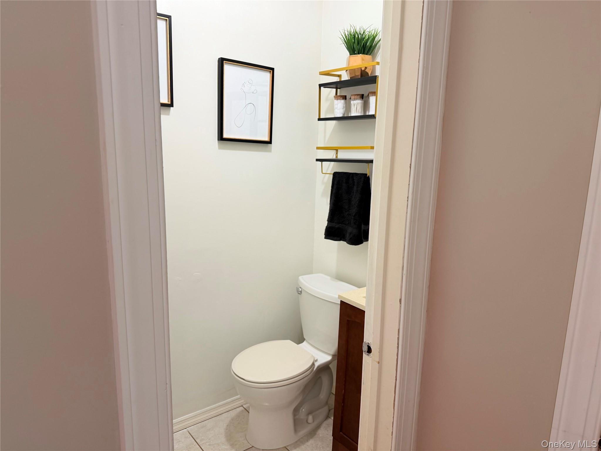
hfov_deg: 71.6
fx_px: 417
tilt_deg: -10.0
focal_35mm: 24
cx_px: 300
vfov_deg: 56.8
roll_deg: -0.6
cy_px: 226
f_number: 1.78
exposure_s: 1/60
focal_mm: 6.76
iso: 125
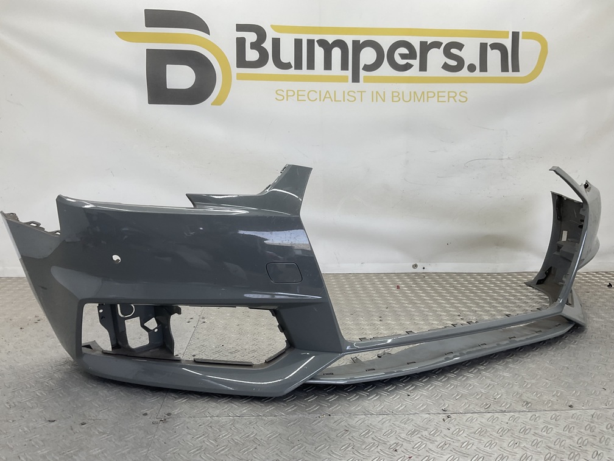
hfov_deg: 61.7
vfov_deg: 48.2
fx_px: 514
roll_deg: -1.9
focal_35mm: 29
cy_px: 230
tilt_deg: -6.6
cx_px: 307
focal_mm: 3
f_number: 1.8
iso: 20
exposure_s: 1/120
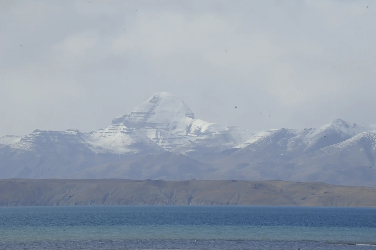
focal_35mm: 300
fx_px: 3131
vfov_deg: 4.6
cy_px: 125
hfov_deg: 6.9
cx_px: 188
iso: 1250
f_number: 16
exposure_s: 1/1000
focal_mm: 300
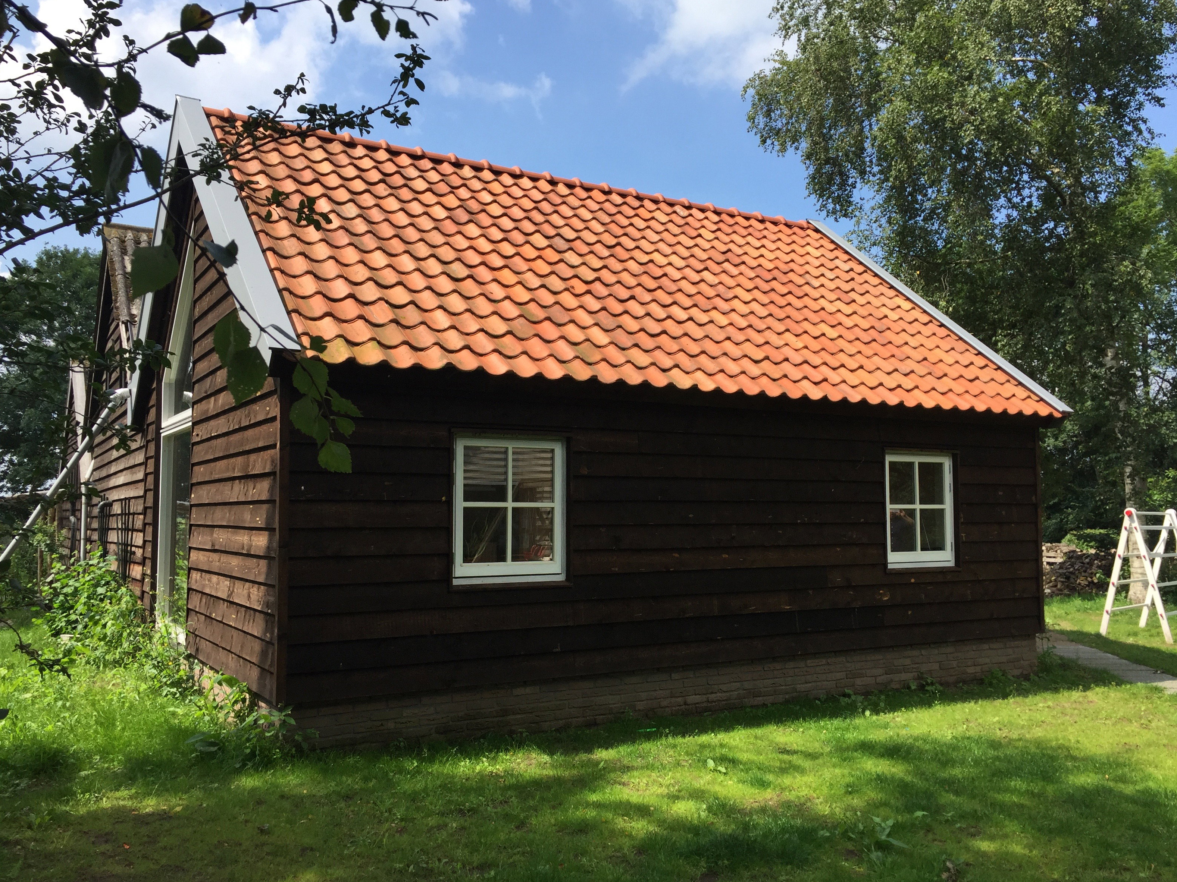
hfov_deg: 60.0
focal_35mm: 30
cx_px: 607
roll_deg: -1.0
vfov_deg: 46.8
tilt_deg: +3.0
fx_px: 1020
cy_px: 451
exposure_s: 1/1319
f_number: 2.2
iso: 32
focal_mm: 4.15
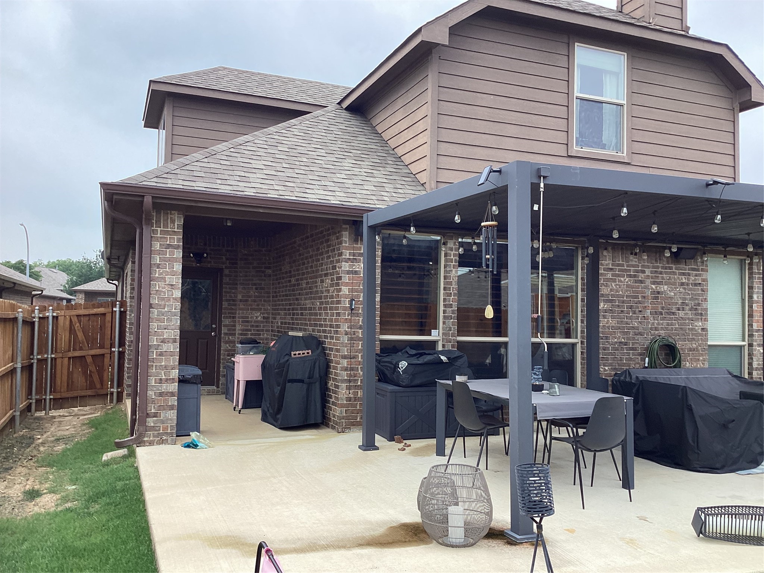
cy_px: 286
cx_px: 382
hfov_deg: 58.4
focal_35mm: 31
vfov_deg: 45.4
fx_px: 684
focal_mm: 3.3
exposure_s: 1/566
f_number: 2.4
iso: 25
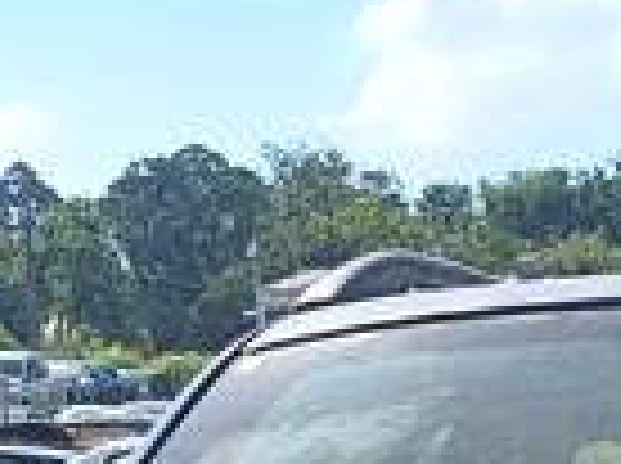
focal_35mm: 121
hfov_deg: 15.5
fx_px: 2167
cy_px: 1050
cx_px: 814
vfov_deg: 10.7
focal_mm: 4.81
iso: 153
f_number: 1.8
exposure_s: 1/1104
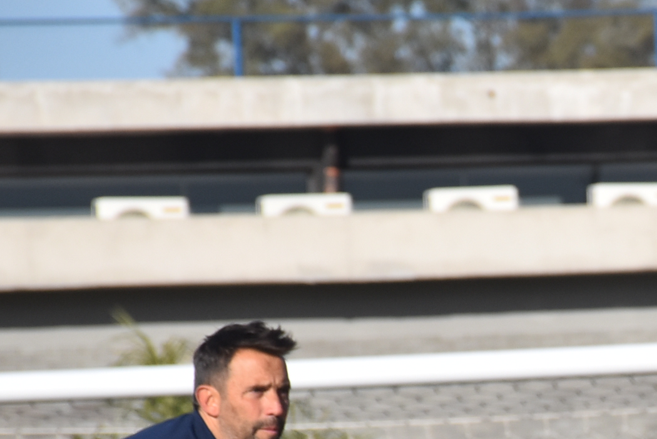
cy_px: 549
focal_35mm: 496
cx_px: 812
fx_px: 9059
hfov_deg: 4.1
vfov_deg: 2.8
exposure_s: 1/2000
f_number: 7.1
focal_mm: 116
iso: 400
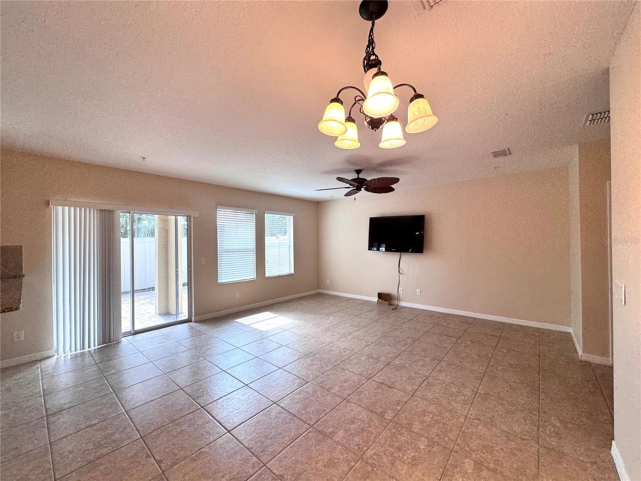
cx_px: 320
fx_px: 259
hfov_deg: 102.1
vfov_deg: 85.7
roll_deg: +0.9
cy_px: 240
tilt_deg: -0.7
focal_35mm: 14
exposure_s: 1/120
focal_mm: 2.22
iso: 64
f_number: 2.2
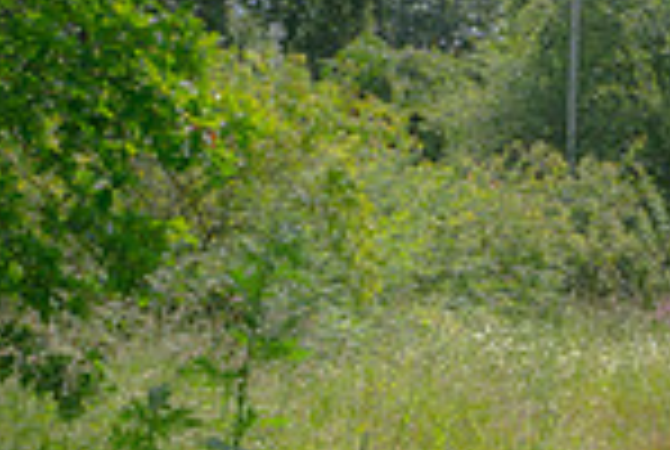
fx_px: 2536
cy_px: 385
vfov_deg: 10.1
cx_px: 621
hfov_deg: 14.9
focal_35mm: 136
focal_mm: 35
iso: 200
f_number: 16
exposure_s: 1/80
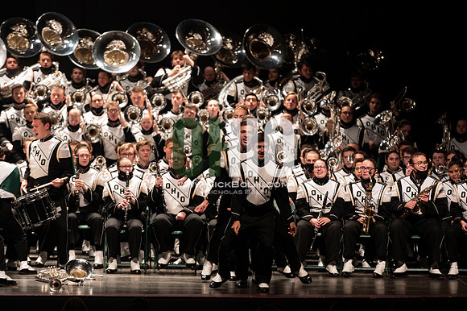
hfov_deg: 10.3
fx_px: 2593
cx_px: 234
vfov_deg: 6.9
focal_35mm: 200
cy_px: 156
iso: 2500
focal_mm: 200
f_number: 2.8
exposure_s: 1/500
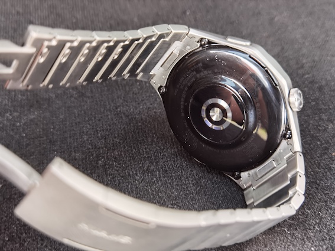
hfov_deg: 50.1
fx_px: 358
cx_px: 168
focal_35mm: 37
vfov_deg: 38.7
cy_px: 126
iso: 64
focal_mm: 6.71
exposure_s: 1/50
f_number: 1.9
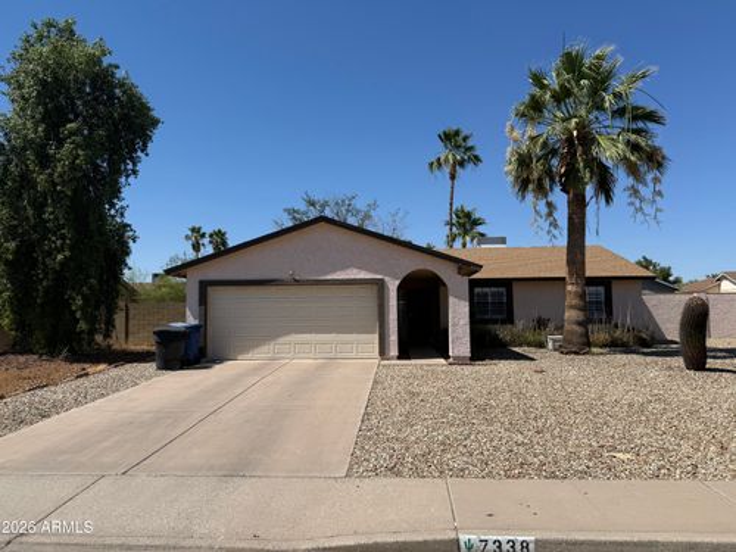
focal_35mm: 24
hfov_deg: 71.6
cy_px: 276
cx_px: 368
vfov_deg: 56.8
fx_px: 510
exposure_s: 1/6711
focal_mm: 6.76
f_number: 1.78
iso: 80
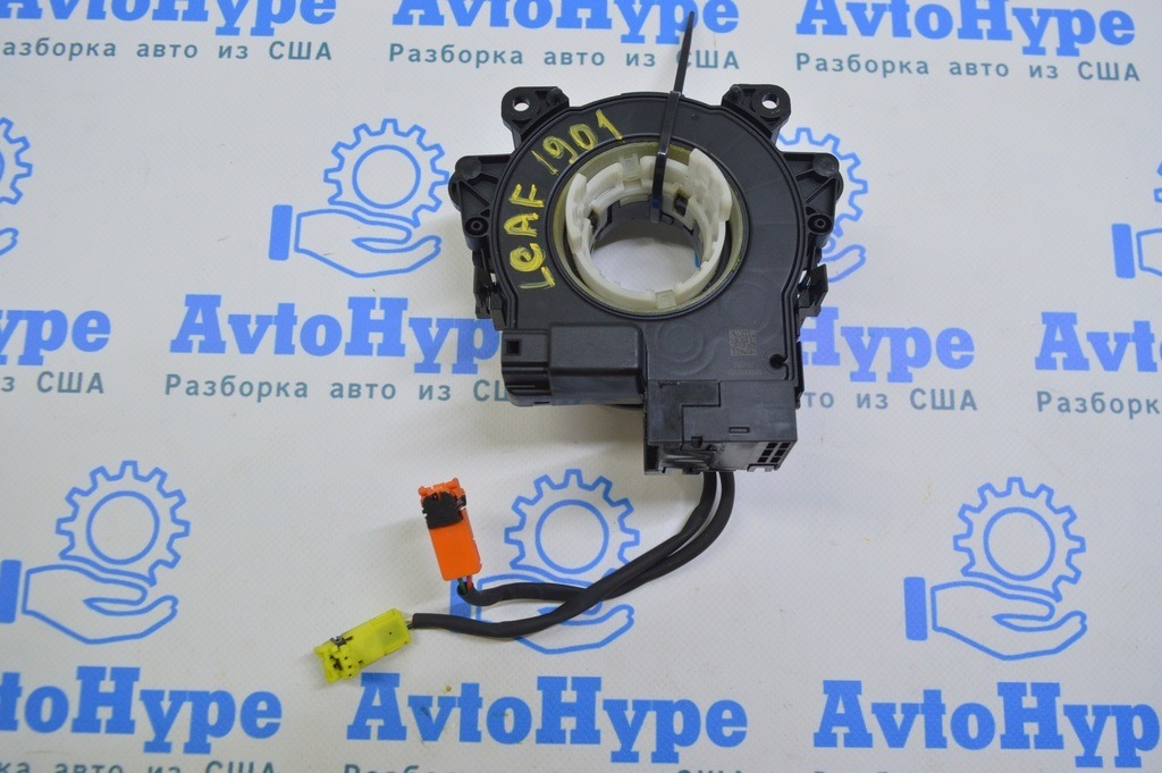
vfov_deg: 43.5
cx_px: 581
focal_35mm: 30
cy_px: 386
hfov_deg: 62.0
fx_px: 968
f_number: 5.6
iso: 400
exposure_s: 1/30
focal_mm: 20
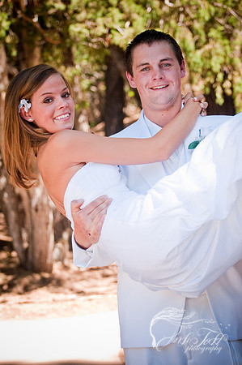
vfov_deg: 19.5
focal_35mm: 105
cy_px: 182
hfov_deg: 13.0
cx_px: 121
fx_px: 1061
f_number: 4.5
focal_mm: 70
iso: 500
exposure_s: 1/400
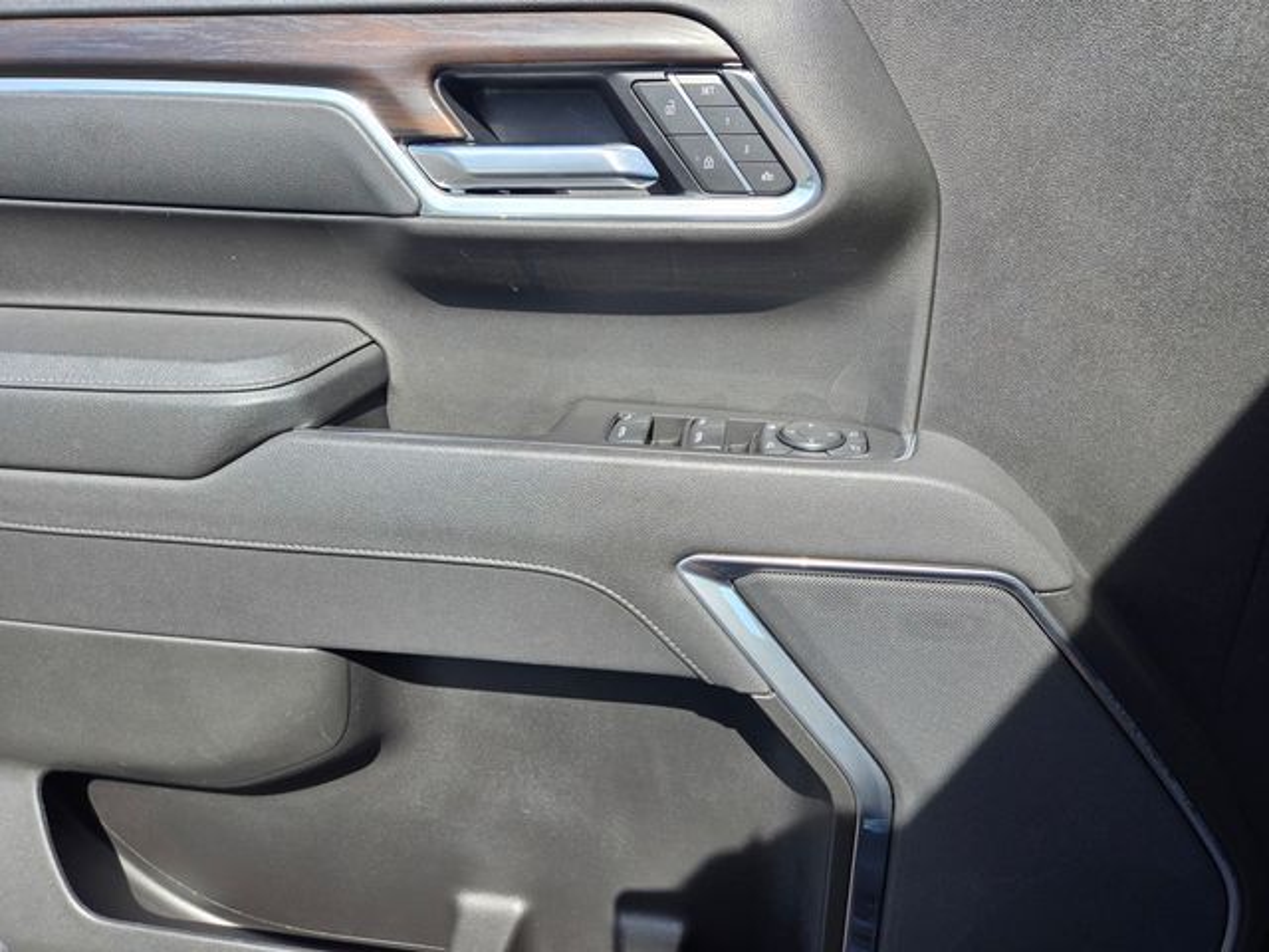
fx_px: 843
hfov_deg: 73.9
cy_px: 476
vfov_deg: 58.9
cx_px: 634
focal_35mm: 23
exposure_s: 1/465
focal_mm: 5.4
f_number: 1.8
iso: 25
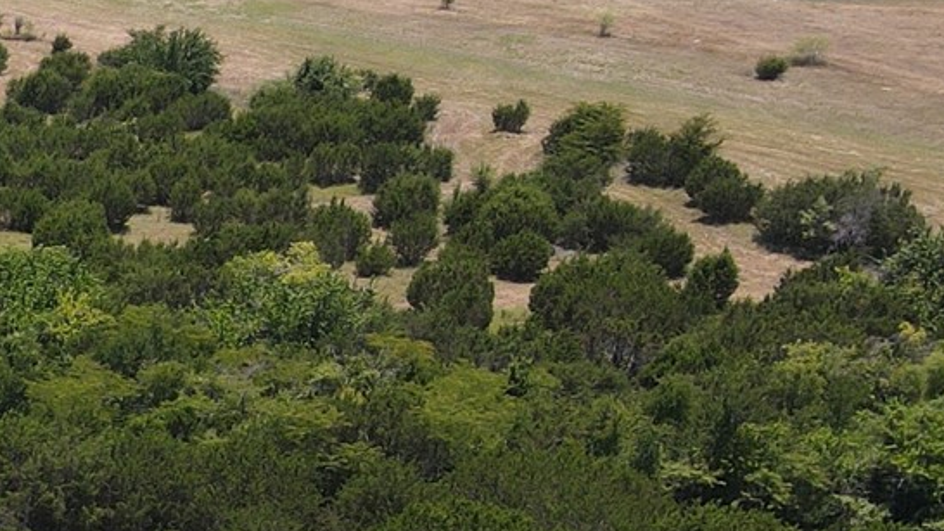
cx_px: -749
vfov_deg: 11.9
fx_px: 2453
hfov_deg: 17.6
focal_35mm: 98
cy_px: 744
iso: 100
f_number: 2.8
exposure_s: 1/500
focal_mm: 4.5
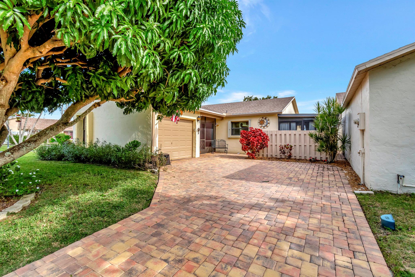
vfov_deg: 73.7
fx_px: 184
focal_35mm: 16
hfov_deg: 96.7
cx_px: 208
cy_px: 138
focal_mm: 11
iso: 500
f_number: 8
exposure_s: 1/1250
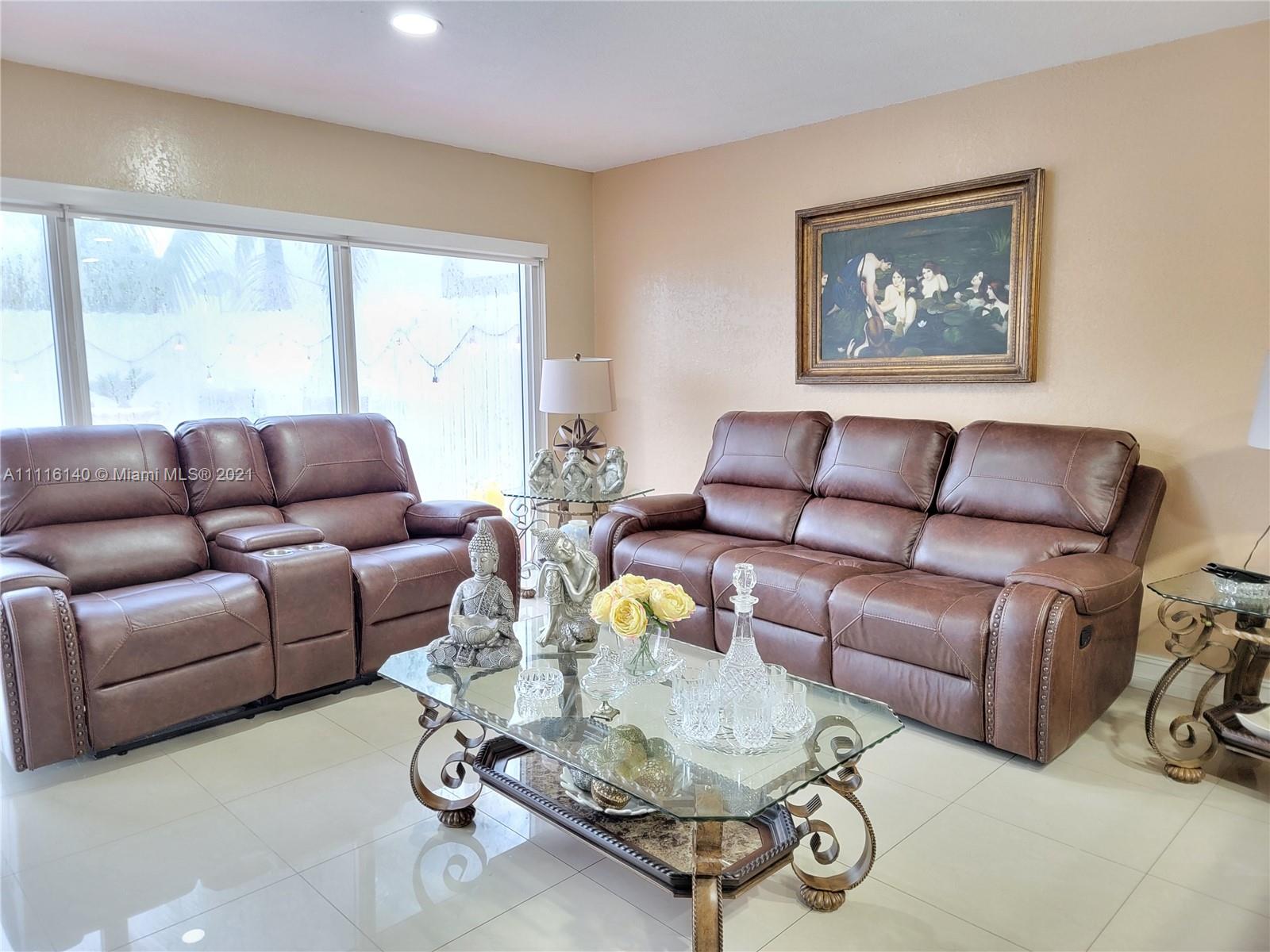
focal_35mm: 24
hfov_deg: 71.6
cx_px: 635
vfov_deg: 56.8
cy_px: 476
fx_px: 881
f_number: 1.8
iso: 500
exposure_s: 1/29
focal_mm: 6.7
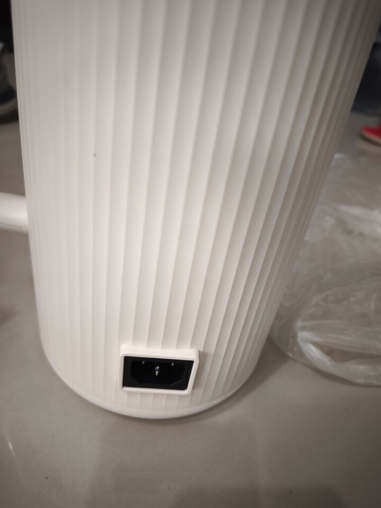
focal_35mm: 23
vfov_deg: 73.9
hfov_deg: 58.9
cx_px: 190
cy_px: 254
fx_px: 338
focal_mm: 6.57
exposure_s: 1/60
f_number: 1.6
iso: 640
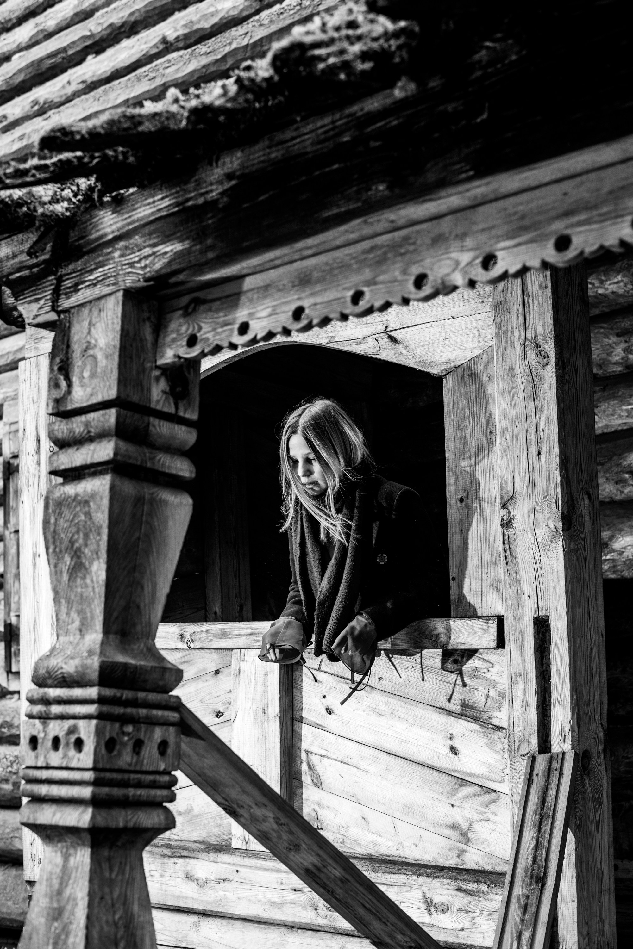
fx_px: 1319
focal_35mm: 50
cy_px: 474
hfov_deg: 27.0
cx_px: 316
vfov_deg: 39.6
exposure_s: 1/250
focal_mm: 50
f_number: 5
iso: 500
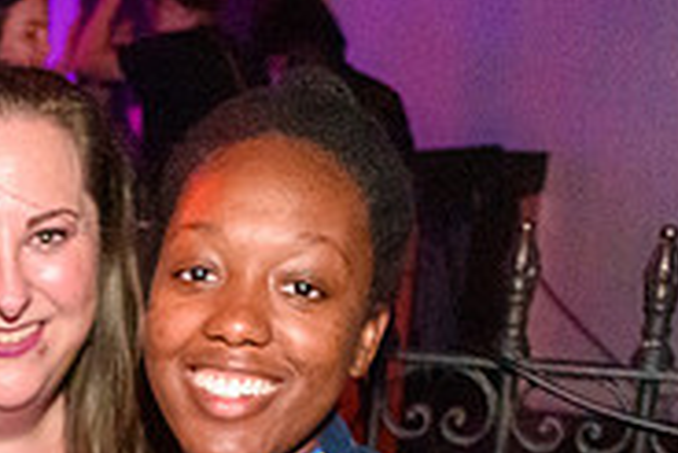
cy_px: 650
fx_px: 1602
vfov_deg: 15.1
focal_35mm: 85
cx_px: -59
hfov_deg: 22.6
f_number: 3.5
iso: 6400
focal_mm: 18
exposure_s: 1/60
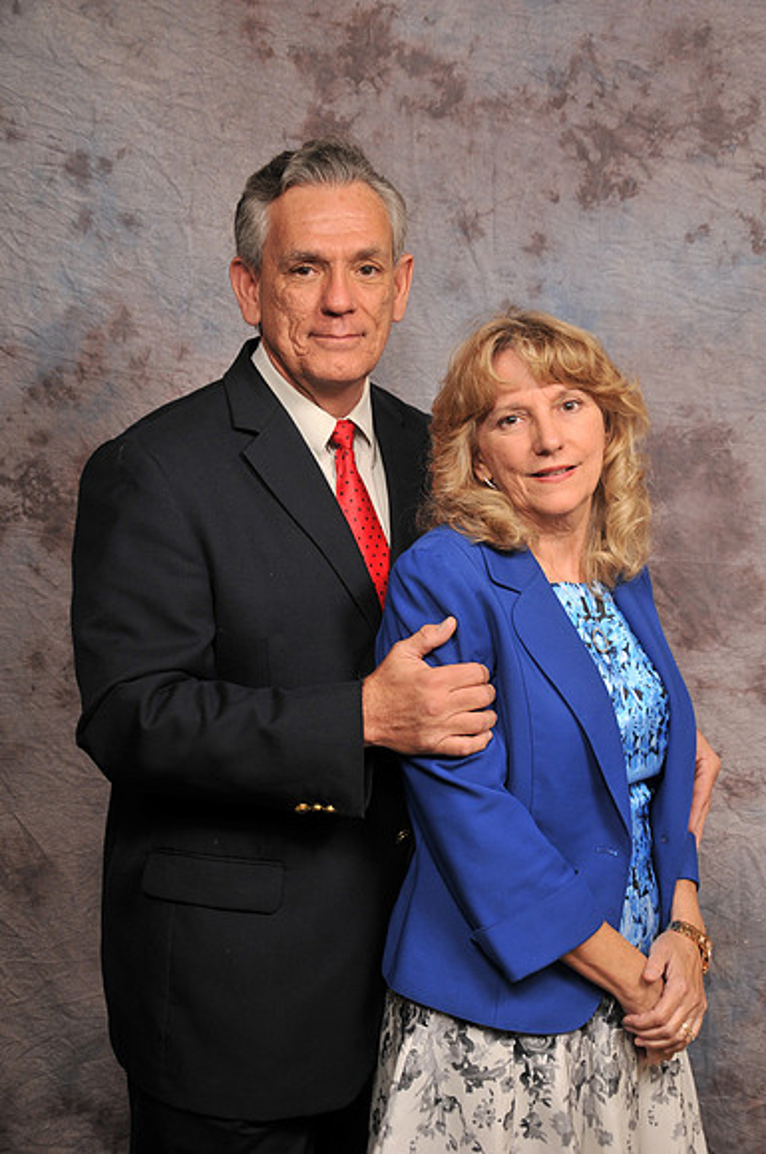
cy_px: 577
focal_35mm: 52
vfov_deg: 37.9
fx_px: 1681
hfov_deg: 25.7
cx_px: 383
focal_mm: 35
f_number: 5.6
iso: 200
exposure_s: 1/125
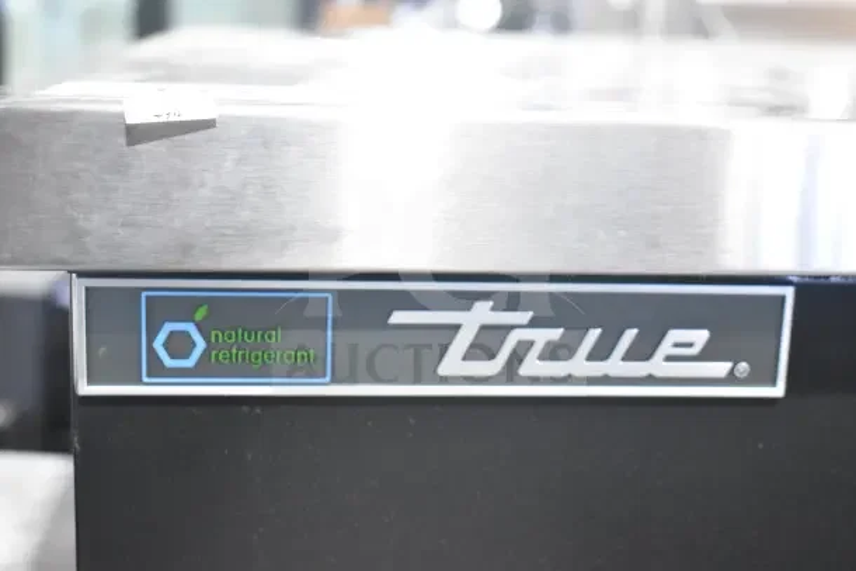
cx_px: 428
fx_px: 1284
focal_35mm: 54
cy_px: 286
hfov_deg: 36.9
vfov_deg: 25.1
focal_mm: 36
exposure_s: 1/100
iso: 6400
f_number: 5
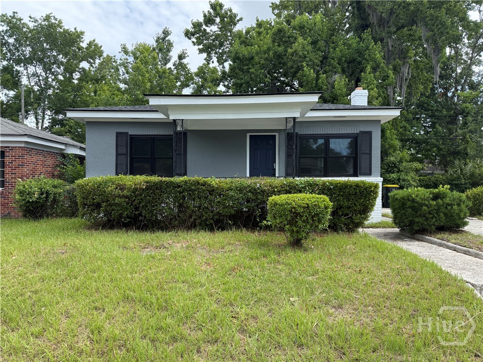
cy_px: 181
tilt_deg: +0.4
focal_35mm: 24
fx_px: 335
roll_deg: -0.4
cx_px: 242
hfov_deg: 71.6
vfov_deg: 56.8
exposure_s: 1/2232
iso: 100
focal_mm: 6.76
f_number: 1.78
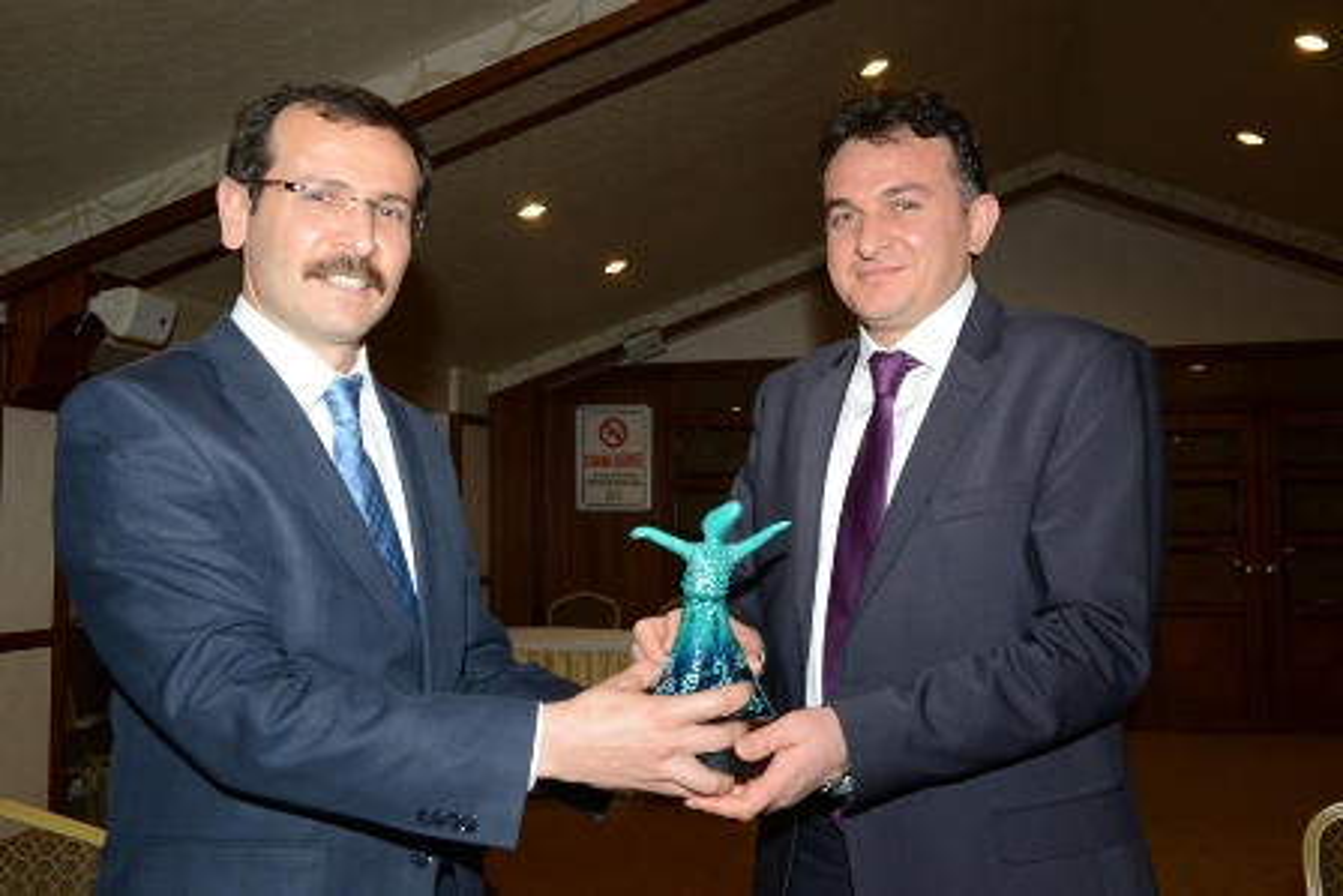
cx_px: 672
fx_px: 1418
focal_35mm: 38
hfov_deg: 50.7
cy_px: 448
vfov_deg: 35.1
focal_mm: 38
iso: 1250
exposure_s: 1/60
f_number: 8
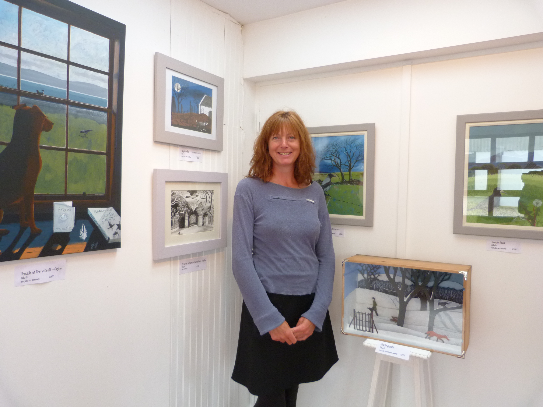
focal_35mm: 25
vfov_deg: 54.9
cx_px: 272
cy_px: 204
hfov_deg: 69.4
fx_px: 392
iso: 200
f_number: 2.8
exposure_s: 1/60
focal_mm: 4.5
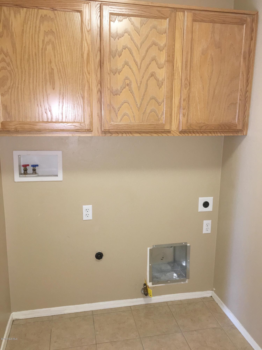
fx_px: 293
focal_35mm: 29
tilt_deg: -10.6
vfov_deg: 61.7
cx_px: 131
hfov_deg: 48.2
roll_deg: -1.9
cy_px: 175
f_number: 2.2
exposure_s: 1/16
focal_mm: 4.15
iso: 100
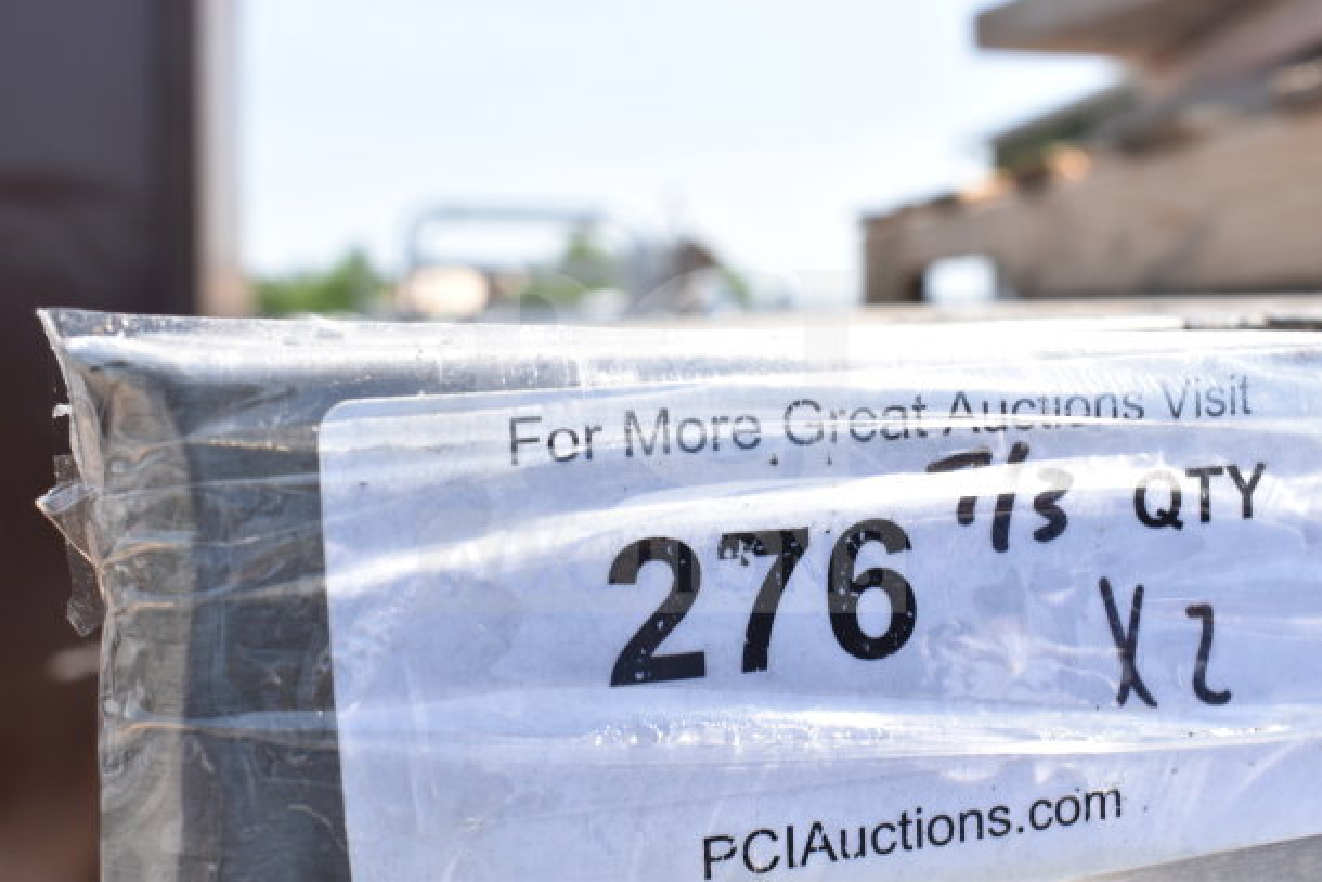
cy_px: 441
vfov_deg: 35.5
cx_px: 661
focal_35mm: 38
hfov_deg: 51.3
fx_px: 1377
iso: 200
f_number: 7.1
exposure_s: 1/200
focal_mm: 25
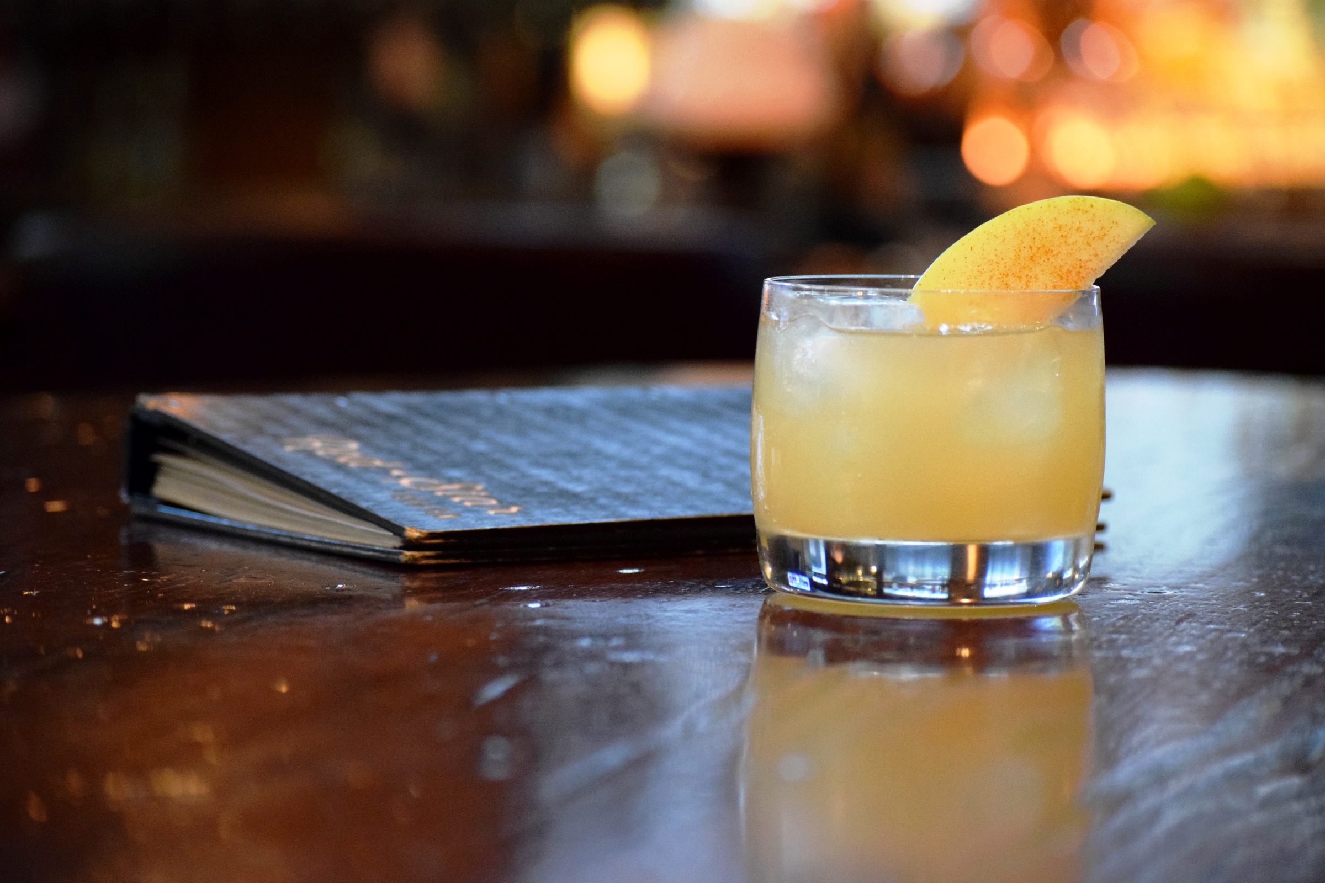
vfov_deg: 12.2
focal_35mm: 112
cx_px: 662
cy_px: 442
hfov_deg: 18.2
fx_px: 4140
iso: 3200
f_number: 4.2
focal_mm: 75
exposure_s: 1/100
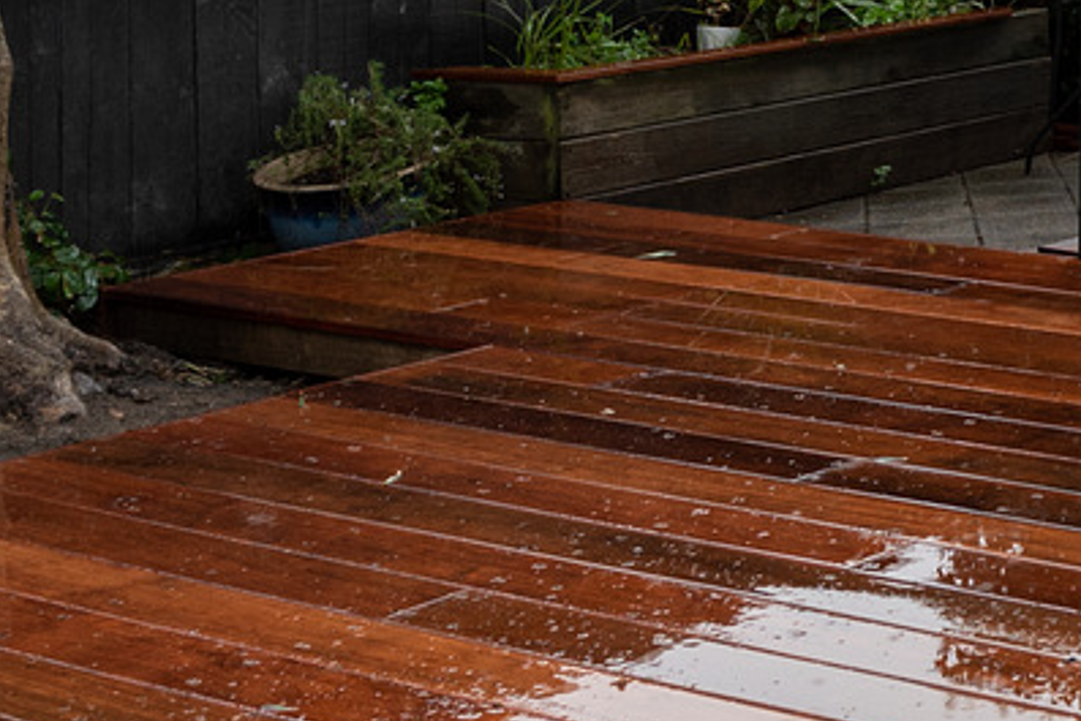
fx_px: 2763
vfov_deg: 14.2
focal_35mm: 92
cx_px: 1792
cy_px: -265
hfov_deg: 18.5
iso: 250
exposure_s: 1/25
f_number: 8
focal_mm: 19
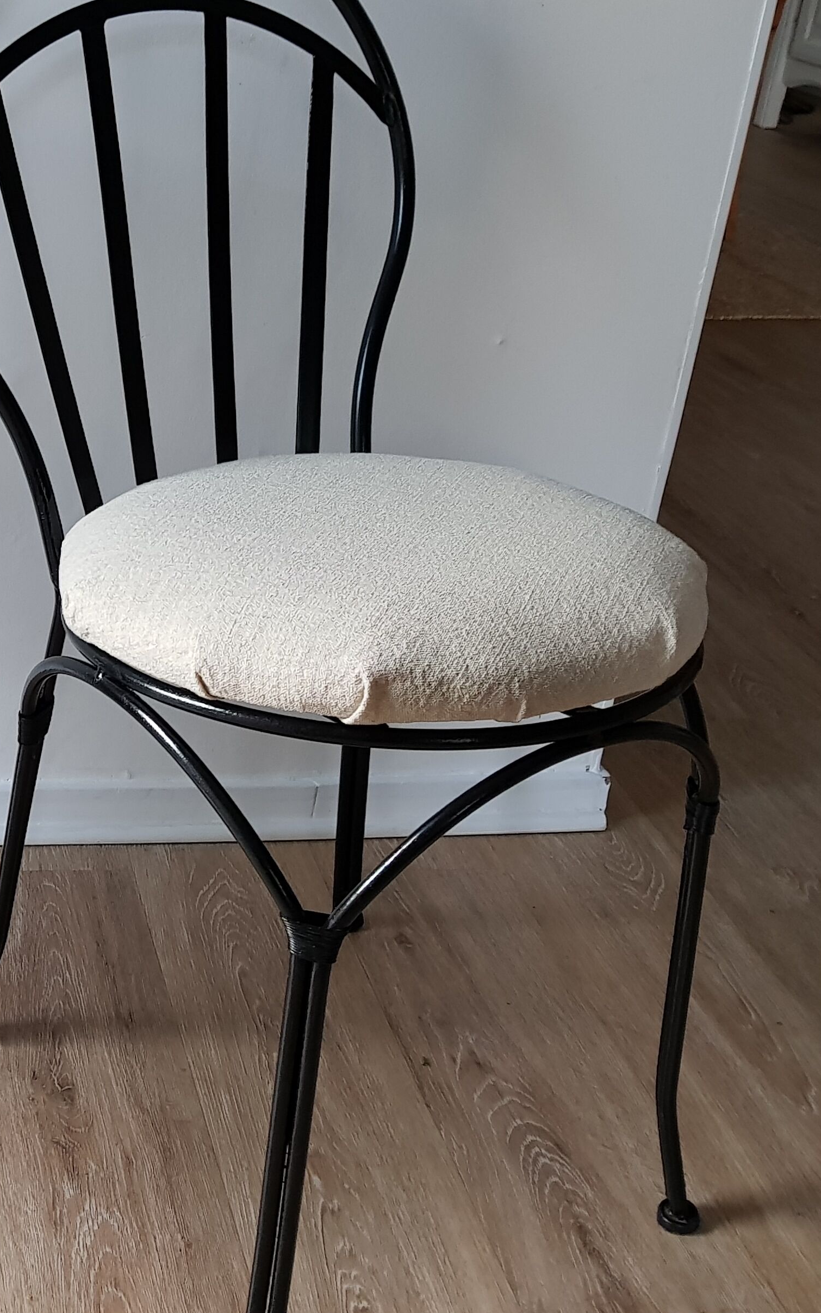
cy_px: 664
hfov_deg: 25.3
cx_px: -147
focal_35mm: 46
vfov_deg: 43.5
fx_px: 1647
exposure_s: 1/32
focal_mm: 4.2
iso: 160
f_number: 1.7
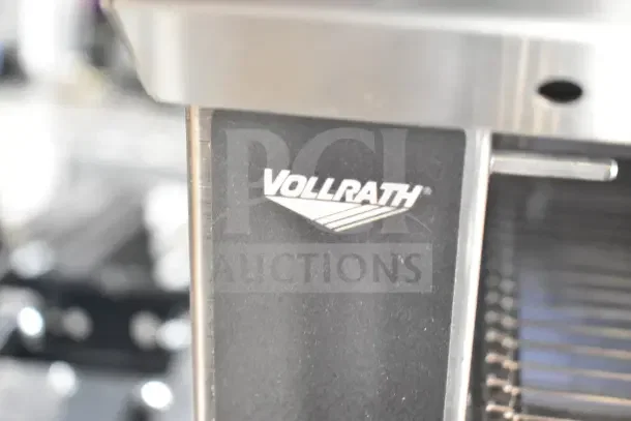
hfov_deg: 37.8
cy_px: 210
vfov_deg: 25.8
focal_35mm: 52
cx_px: 316
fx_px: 920
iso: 7200
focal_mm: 35
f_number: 4.5
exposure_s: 1/60
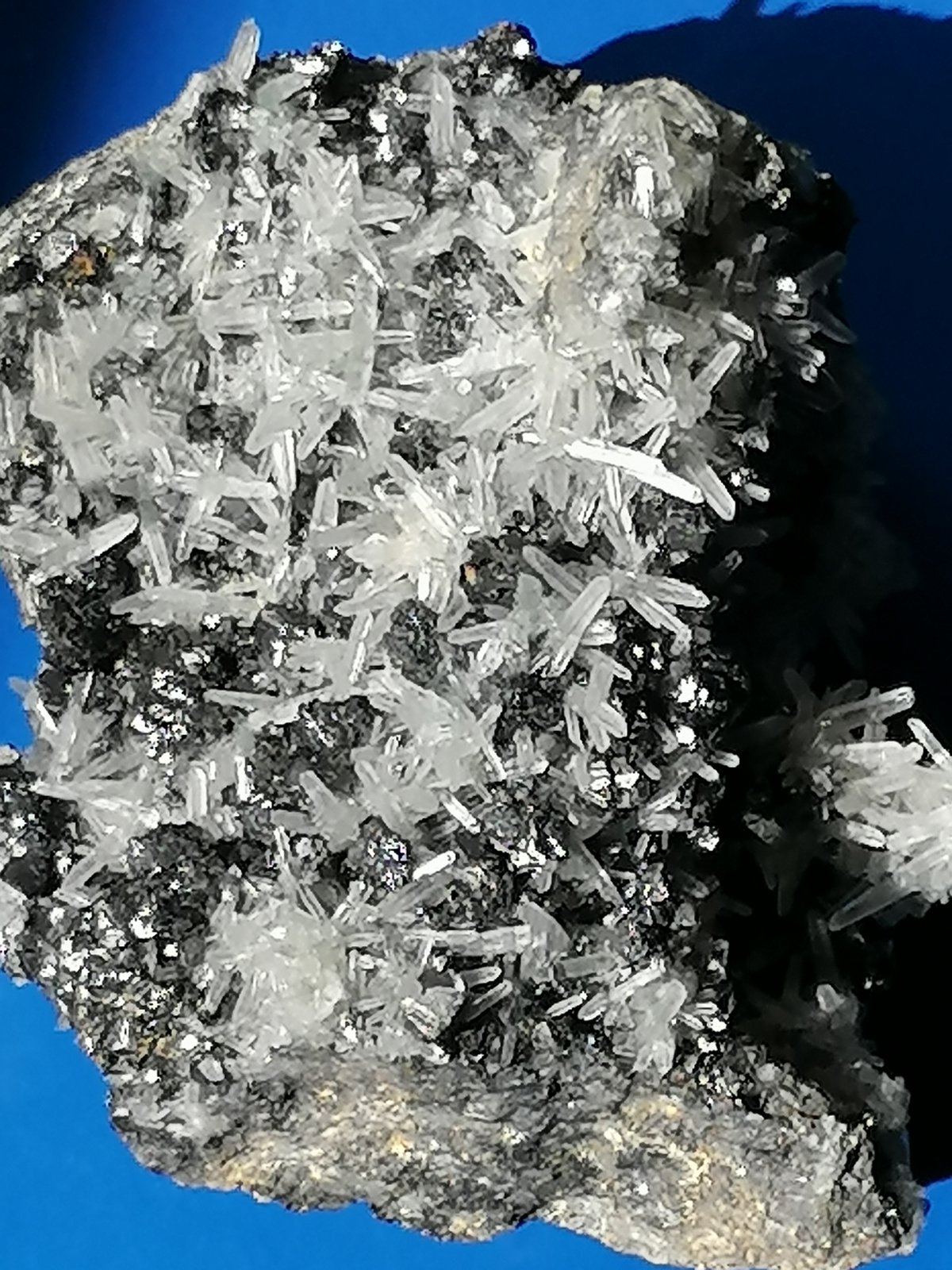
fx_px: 5904
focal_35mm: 161
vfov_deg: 12.3
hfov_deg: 9.2
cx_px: 476
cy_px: 635
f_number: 1.8
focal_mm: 4.75
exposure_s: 1/1156
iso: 50
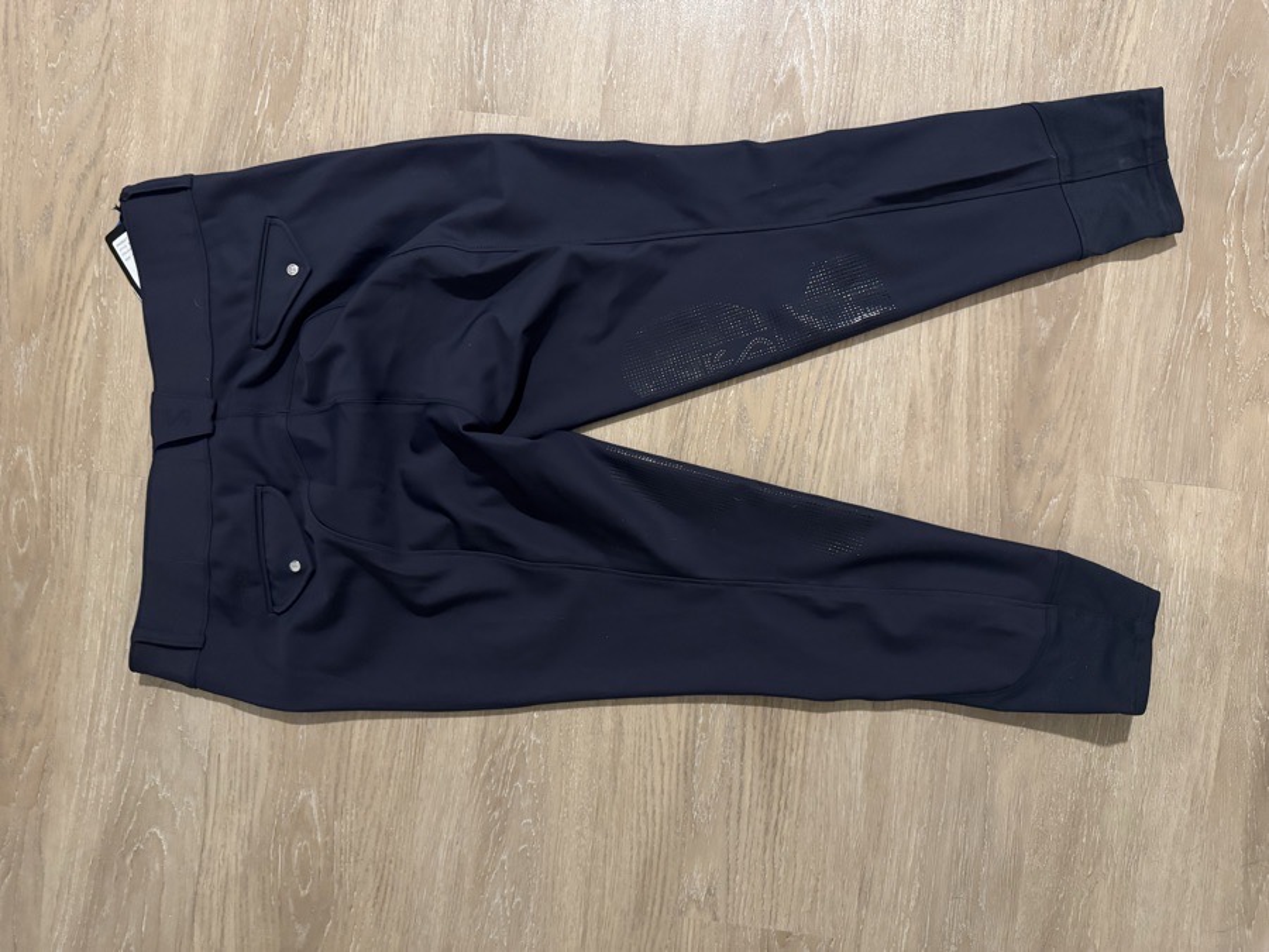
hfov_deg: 71.6
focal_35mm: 24
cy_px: 476
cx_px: 634
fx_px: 880
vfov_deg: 56.8
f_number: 1.78
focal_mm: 6.76
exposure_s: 1/30
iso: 800
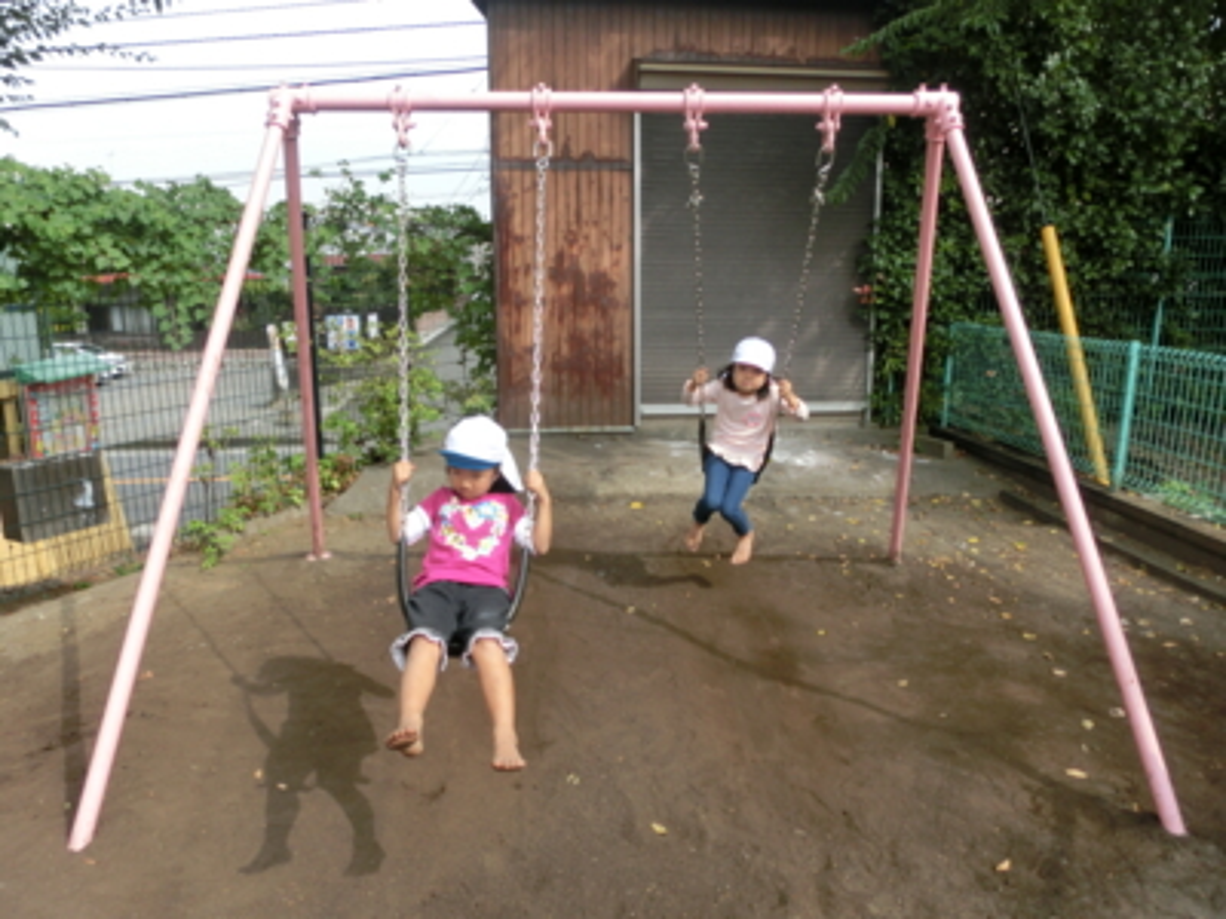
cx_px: 613
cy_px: 460
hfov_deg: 71.6
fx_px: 850
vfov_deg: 56.8
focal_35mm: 24
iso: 80
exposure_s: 1/500
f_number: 3
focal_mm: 4.24
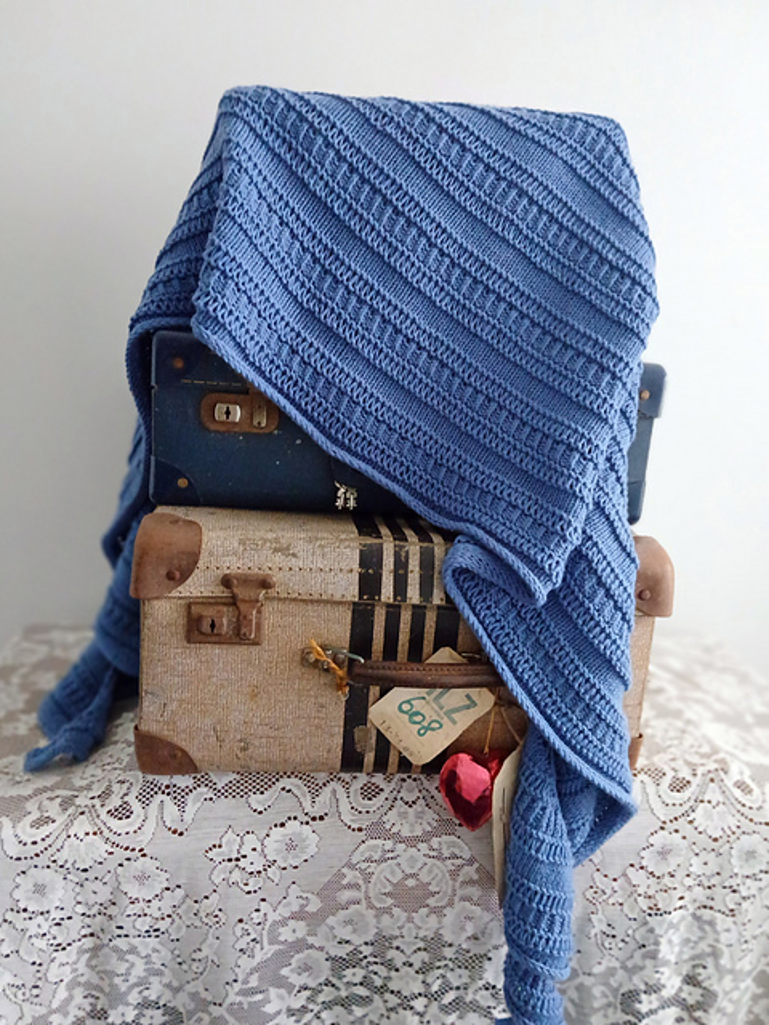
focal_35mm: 26
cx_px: 384
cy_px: 512
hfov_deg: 53.1
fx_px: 770
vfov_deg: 67.3
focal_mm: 3.98
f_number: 1.8
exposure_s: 1/17
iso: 1000
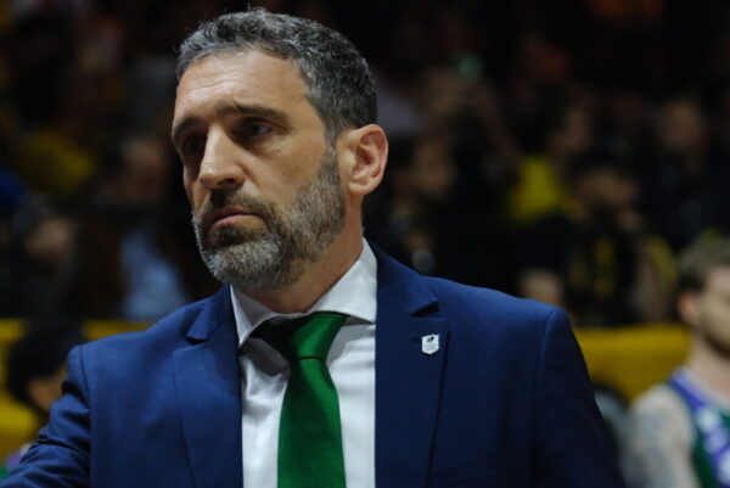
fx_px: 2881
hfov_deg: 14.4
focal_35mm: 142
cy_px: 244
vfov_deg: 9.7
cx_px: 365
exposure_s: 1/1000
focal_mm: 94.5
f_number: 2.8
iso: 3200
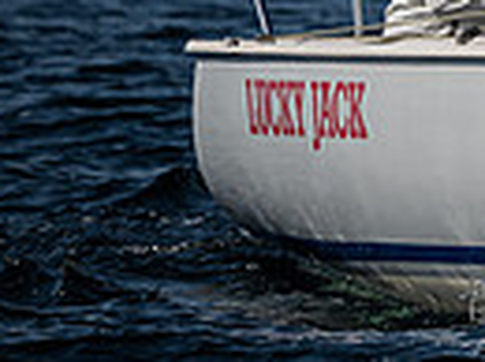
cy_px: -355
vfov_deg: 1.2
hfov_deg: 1.6
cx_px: 1022
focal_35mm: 1271
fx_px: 17775
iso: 400
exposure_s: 1/5000
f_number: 5.3
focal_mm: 280
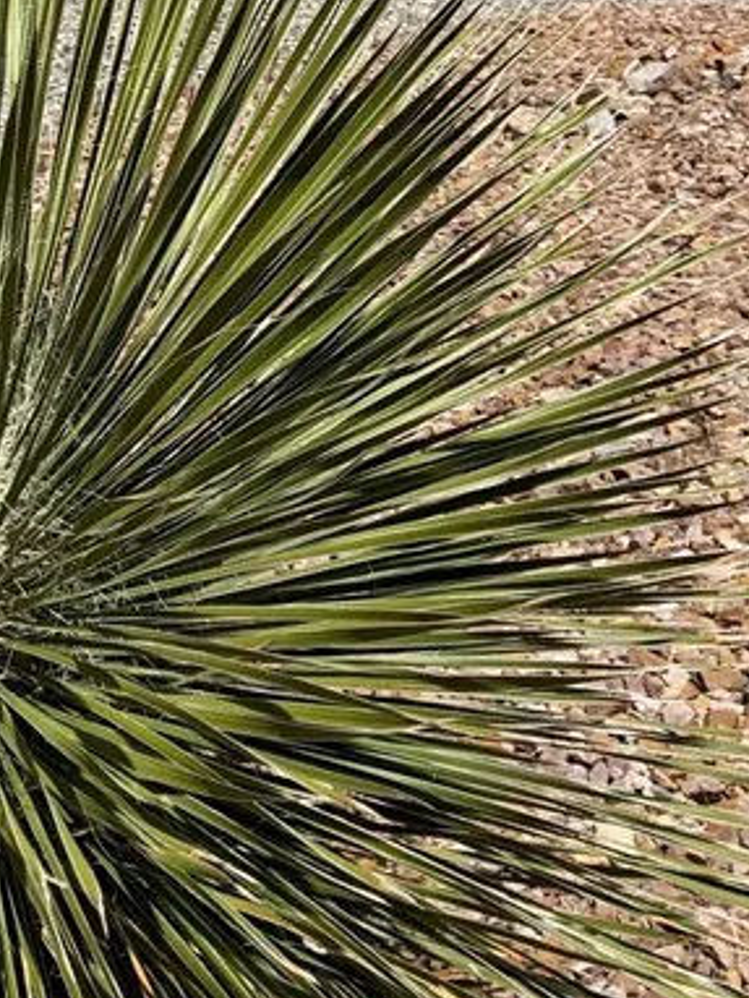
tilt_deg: -11.1
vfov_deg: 24.1
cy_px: -133
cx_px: 21
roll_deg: -2.9
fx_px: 2161
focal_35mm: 75
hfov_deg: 19.2
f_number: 1.8
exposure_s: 1/2703
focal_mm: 3.99
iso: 20
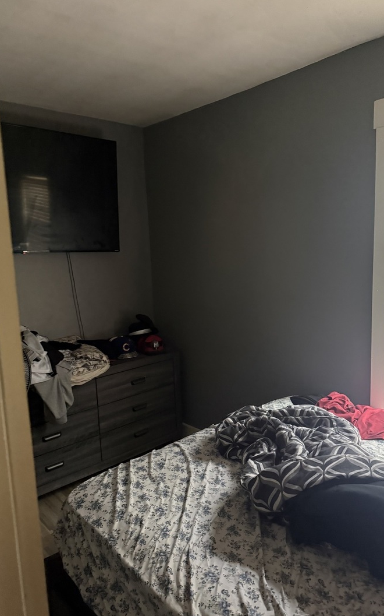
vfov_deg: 70.4
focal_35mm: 26
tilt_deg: -6.2
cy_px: 312
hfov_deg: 47.3
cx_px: 233
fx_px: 436
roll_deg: +1.6
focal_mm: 6.76
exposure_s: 1/30
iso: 1000
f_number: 1.78
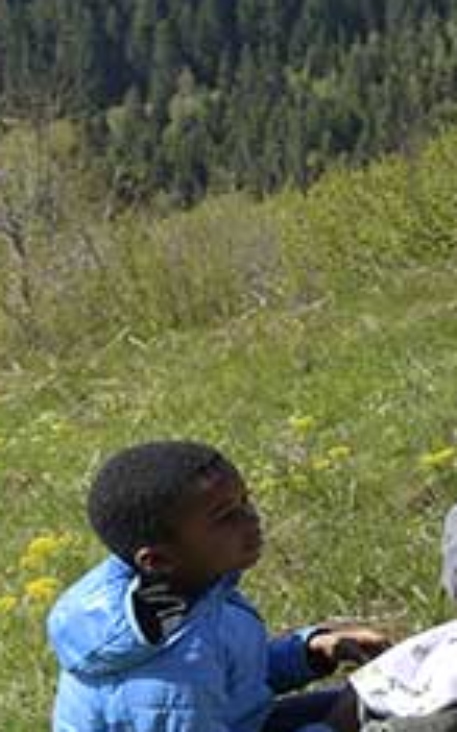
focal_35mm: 94
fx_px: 1875
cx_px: 1434
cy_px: 119
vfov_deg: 21.7
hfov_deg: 9.9
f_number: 9
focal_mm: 18
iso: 100
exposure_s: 1/400
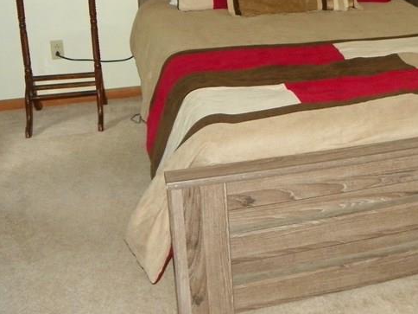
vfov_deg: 25.6
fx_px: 664
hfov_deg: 33.0
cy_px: 23
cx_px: 385
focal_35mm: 55
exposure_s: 1/30
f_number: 2.8
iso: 200
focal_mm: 4.6
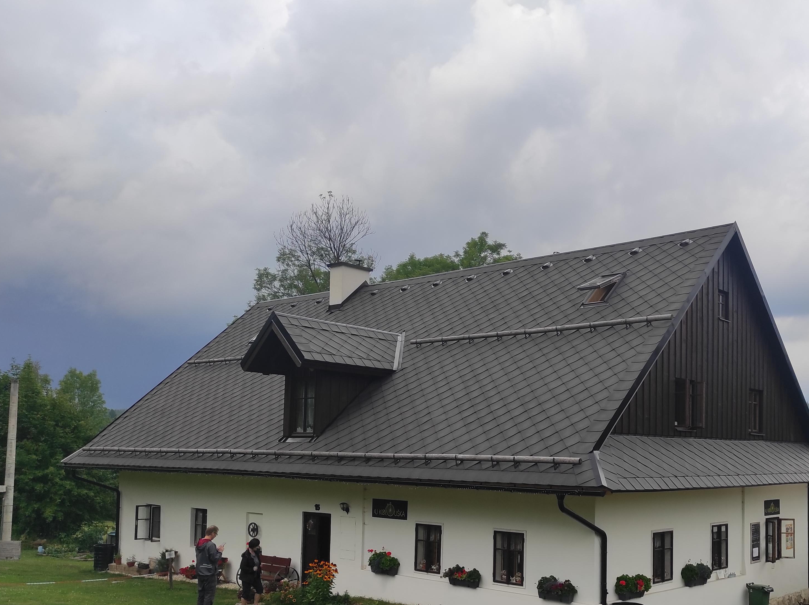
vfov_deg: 40.0
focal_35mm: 35
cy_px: 419
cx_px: 537
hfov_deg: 51.7
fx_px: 817
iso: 100
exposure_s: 1/2006
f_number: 1.89
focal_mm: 5.43
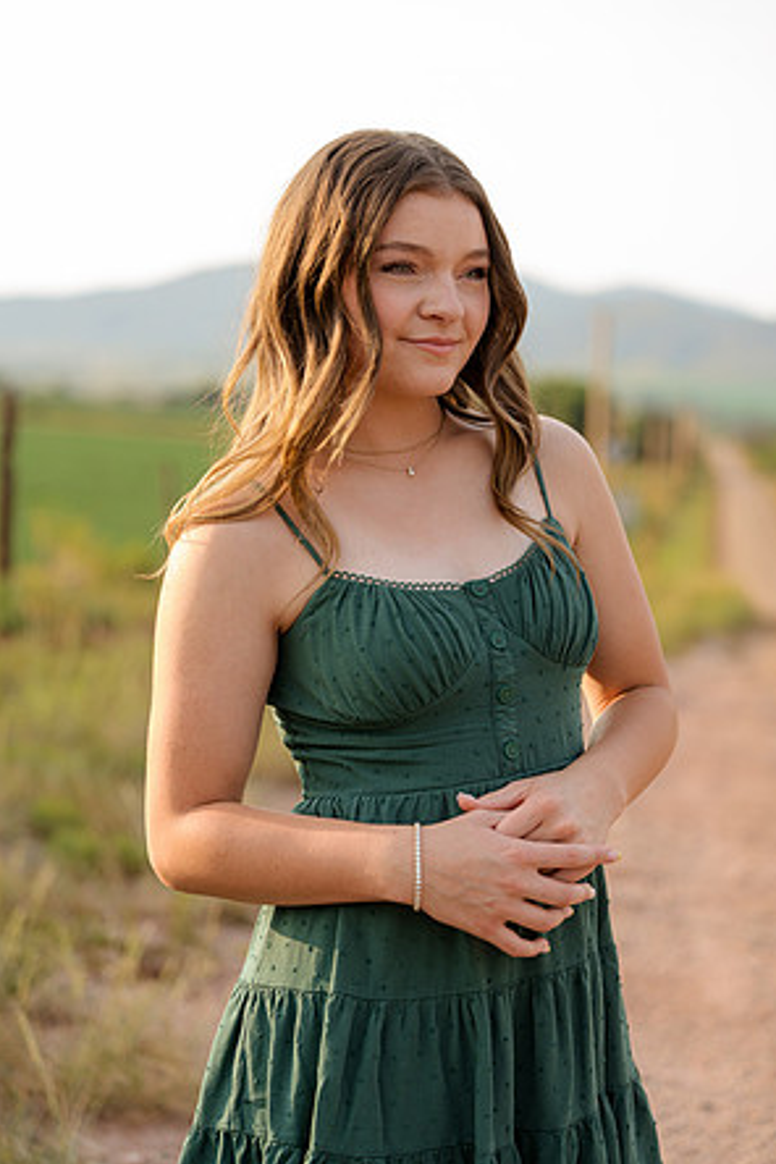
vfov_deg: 28.5
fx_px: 2295
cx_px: 391
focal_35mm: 71
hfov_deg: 19.2
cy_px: 582
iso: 125
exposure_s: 1/250
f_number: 2.8
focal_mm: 70
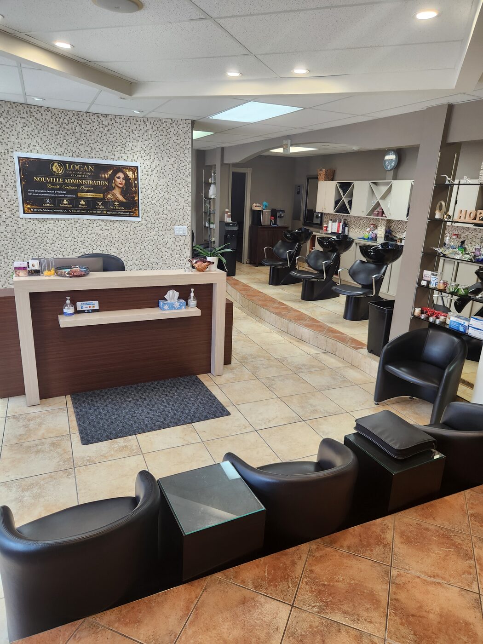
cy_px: 322
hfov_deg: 58.9
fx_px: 428
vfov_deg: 73.9
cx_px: 242
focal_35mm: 23
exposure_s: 1/120
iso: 125
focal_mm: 5.4
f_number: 1.8
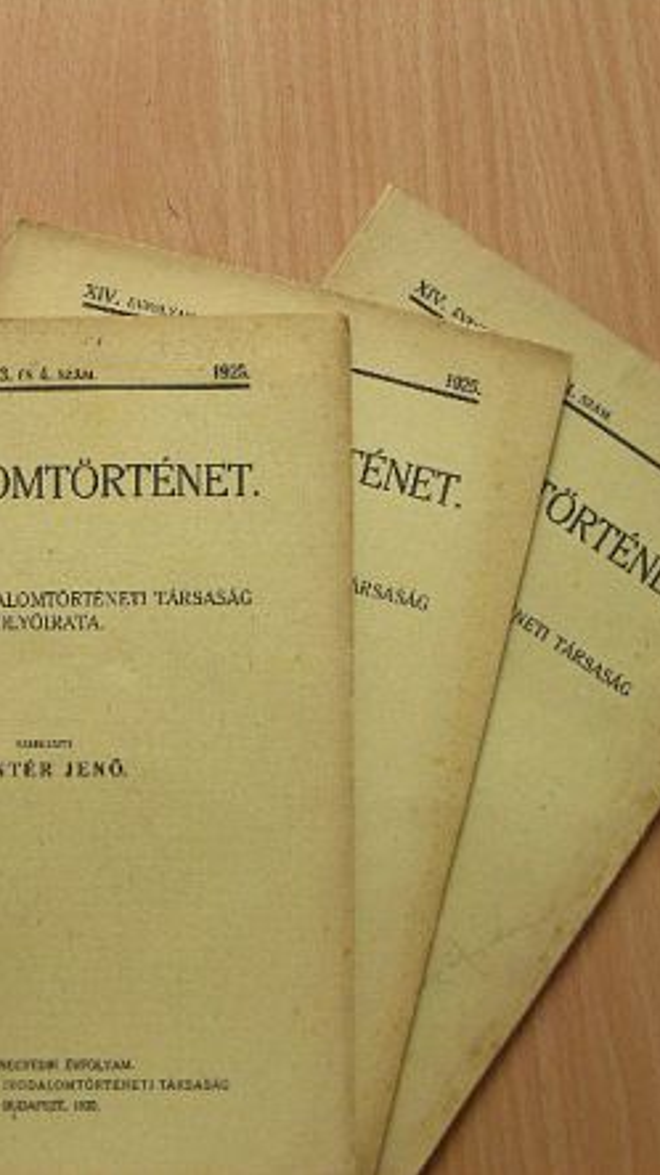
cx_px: 233
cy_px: 577
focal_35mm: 59
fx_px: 1837
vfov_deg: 35.5
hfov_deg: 20.3
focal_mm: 8.8
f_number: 3.5
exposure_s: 1/96.1
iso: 200
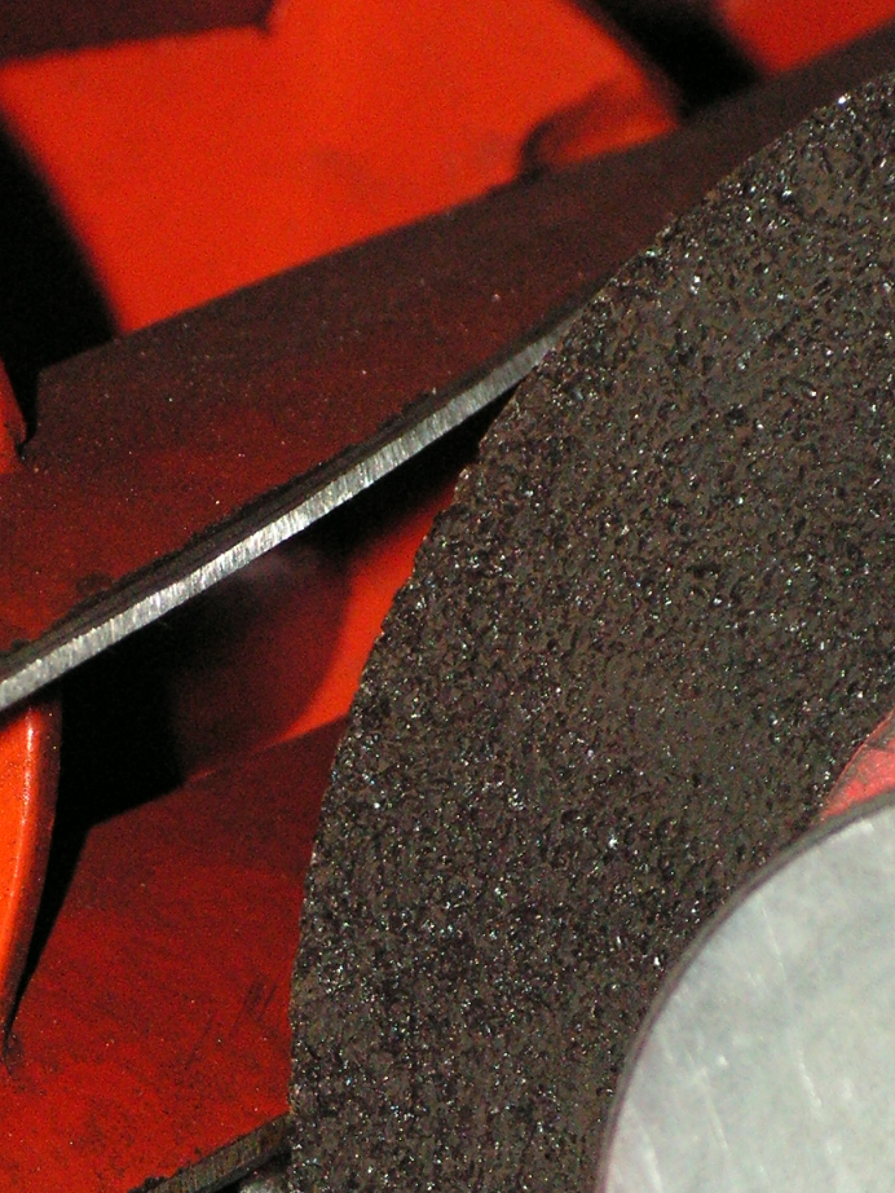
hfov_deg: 5.7
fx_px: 9028
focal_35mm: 262
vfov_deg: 7.5
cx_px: 376
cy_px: 1219
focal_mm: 19.8
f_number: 3.4
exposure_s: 1/125
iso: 160
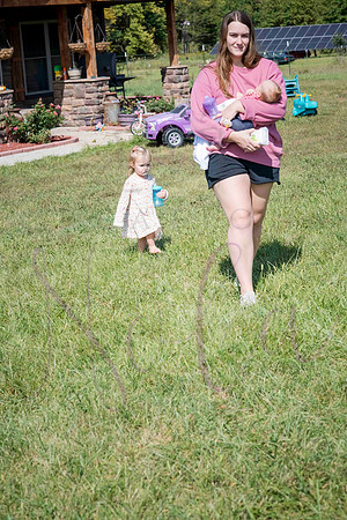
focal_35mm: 85
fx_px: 1229
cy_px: 260
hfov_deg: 16.1
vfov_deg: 23.9
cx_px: 174
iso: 400
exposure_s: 1/1250
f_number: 8
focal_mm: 85
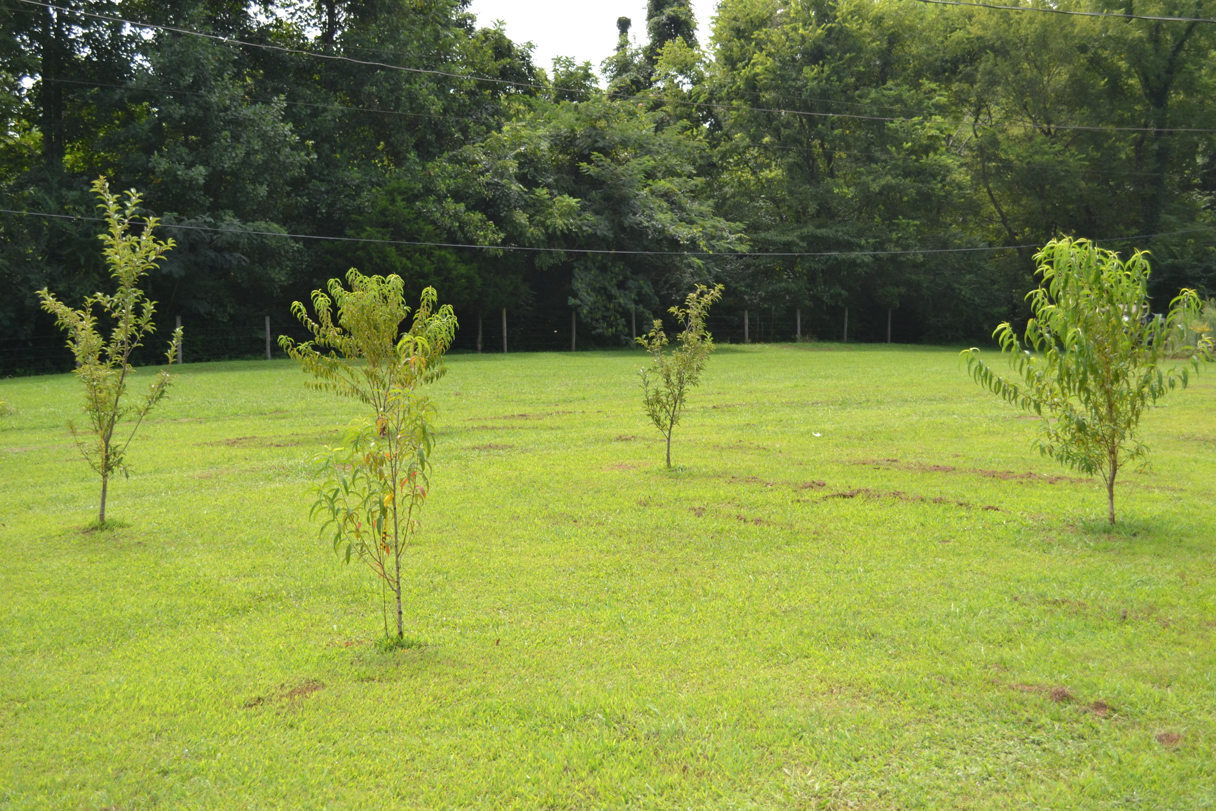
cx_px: 608
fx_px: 1419
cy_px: 406
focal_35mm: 42
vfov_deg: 31.9
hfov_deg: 46.4
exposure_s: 1/200
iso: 100
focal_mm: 28
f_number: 5
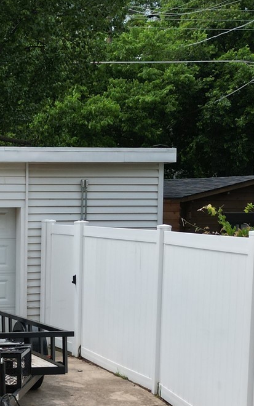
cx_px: -34
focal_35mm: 74
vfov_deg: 27.5
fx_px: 819
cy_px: 294
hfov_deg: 17.0
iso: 130
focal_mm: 6.72
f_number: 1.7
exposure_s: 1/2500
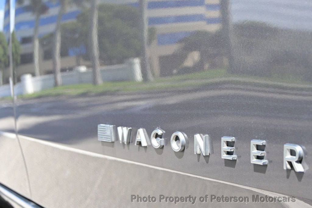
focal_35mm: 54
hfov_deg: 36.9
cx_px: 156
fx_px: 468
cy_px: 104
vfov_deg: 25.0
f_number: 5.3
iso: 100
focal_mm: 36
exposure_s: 1/125
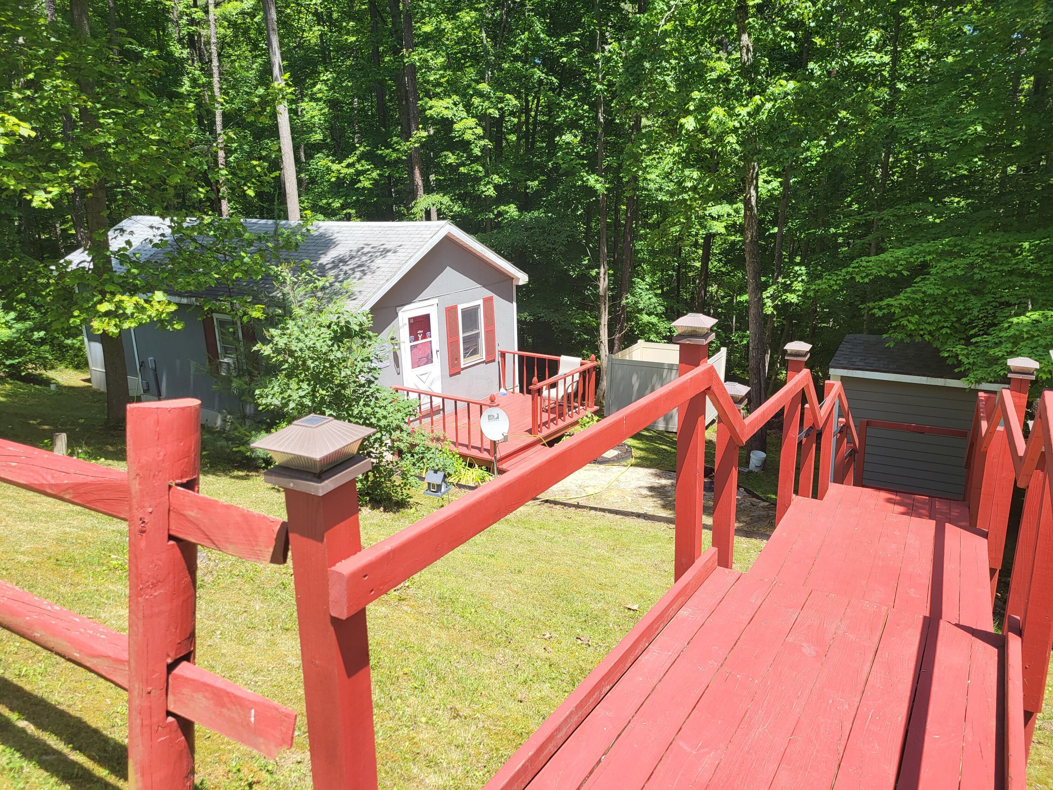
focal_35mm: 26
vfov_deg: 53.1
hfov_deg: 67.3
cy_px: 395
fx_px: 791
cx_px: 526
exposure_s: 1/942
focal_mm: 5.4
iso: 40
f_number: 1.8
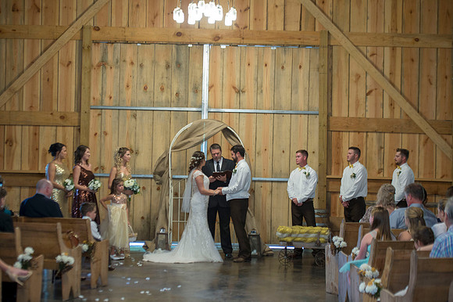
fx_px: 1006
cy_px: 151
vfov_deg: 17.0
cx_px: 226
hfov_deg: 25.4
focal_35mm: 80
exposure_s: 1/100
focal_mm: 80
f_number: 2.8
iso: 1600
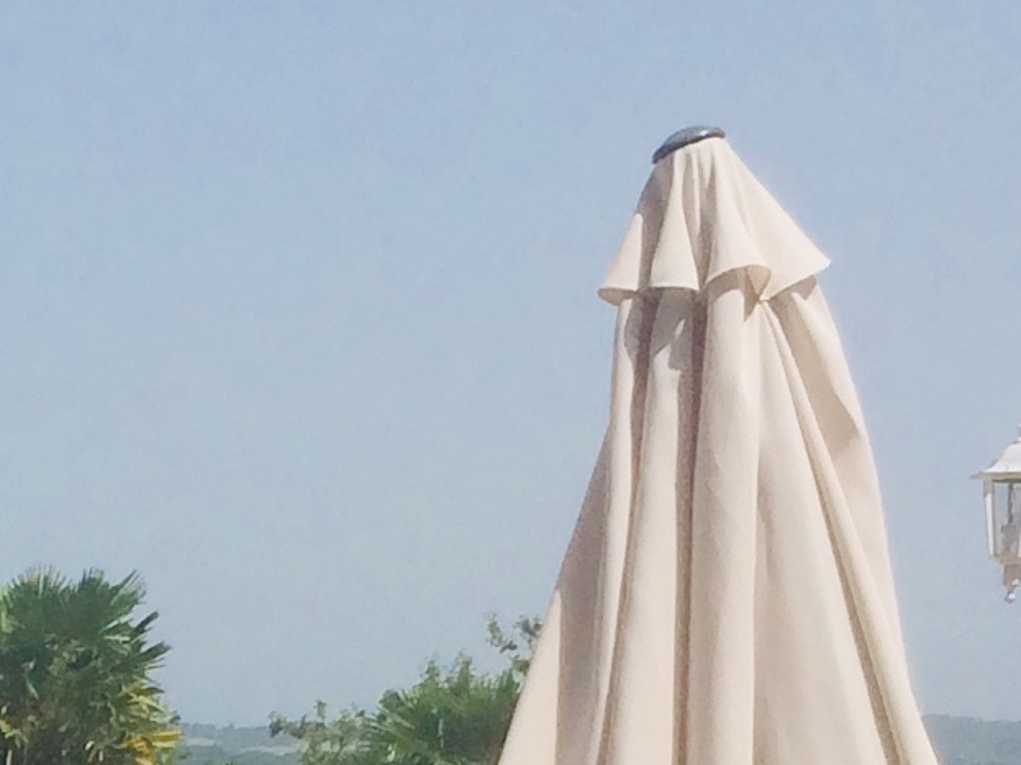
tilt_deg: -10.7
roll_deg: +0.8
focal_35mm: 152
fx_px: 4482
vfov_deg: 9.1
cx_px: -501
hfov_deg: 12.4
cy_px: 1568
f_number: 2.2
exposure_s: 1/2933
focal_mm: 4.15
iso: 32
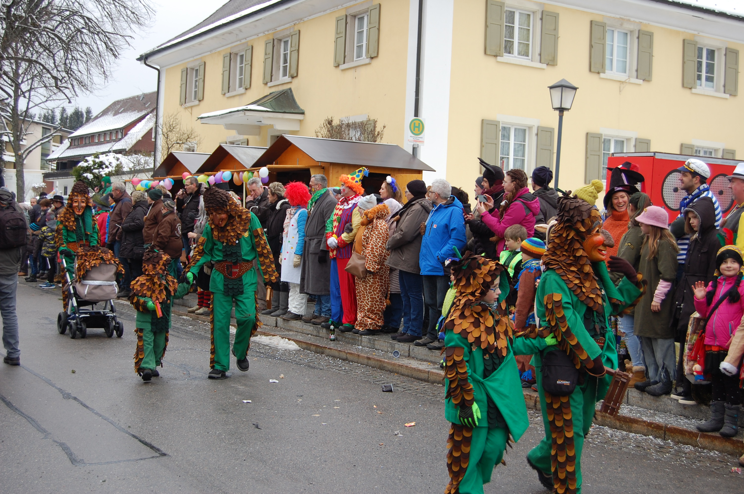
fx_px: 1053
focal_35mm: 51
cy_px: 247
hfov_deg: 38.9
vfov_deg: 26.4
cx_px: 372
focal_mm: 34
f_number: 5.6
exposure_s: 1/125
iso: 250
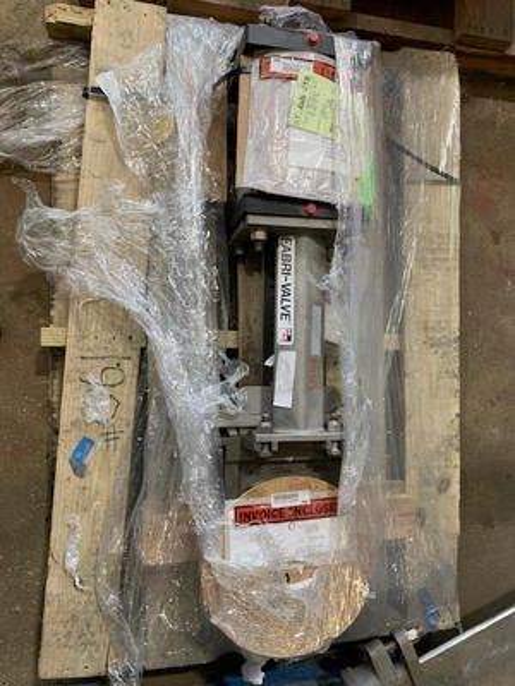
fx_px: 516
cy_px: 343
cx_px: 258
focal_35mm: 26
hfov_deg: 53.1
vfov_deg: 67.3
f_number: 1.8
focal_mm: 4.25
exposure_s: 1/60
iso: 160
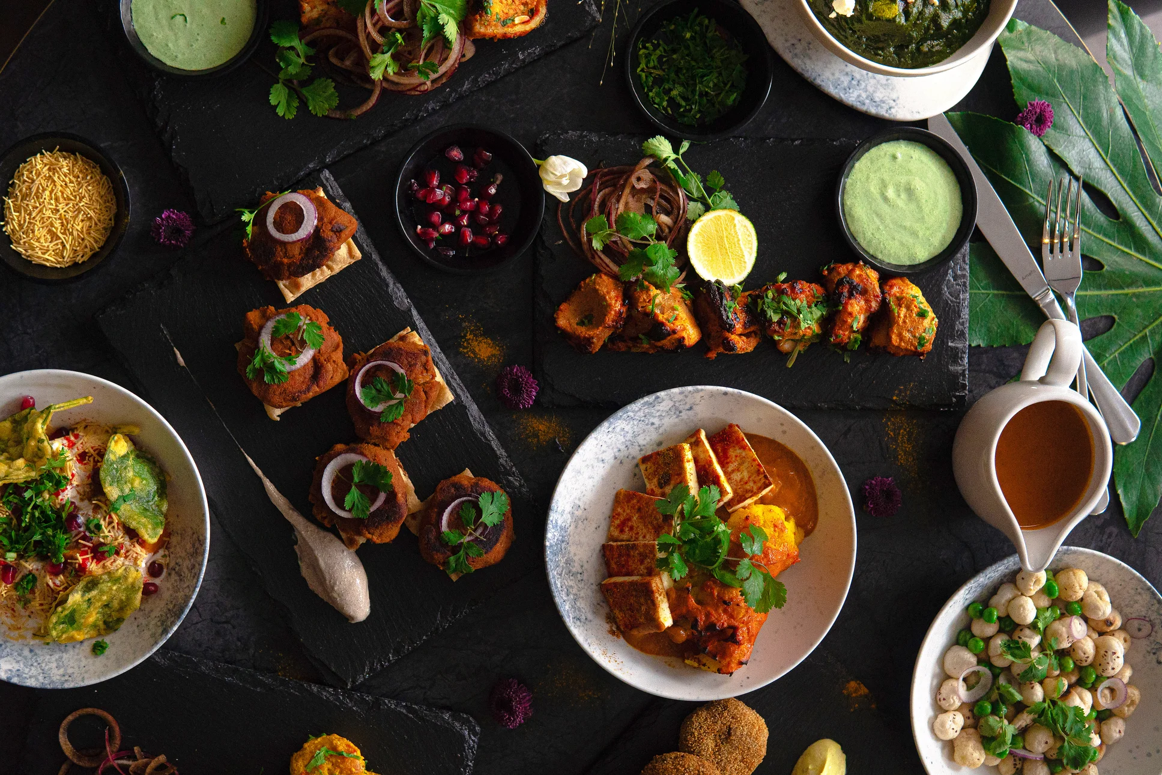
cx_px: 581
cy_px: 388
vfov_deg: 29.9
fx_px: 1452
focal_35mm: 45
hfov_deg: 43.6
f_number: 3.5
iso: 800
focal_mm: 30
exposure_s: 1/100
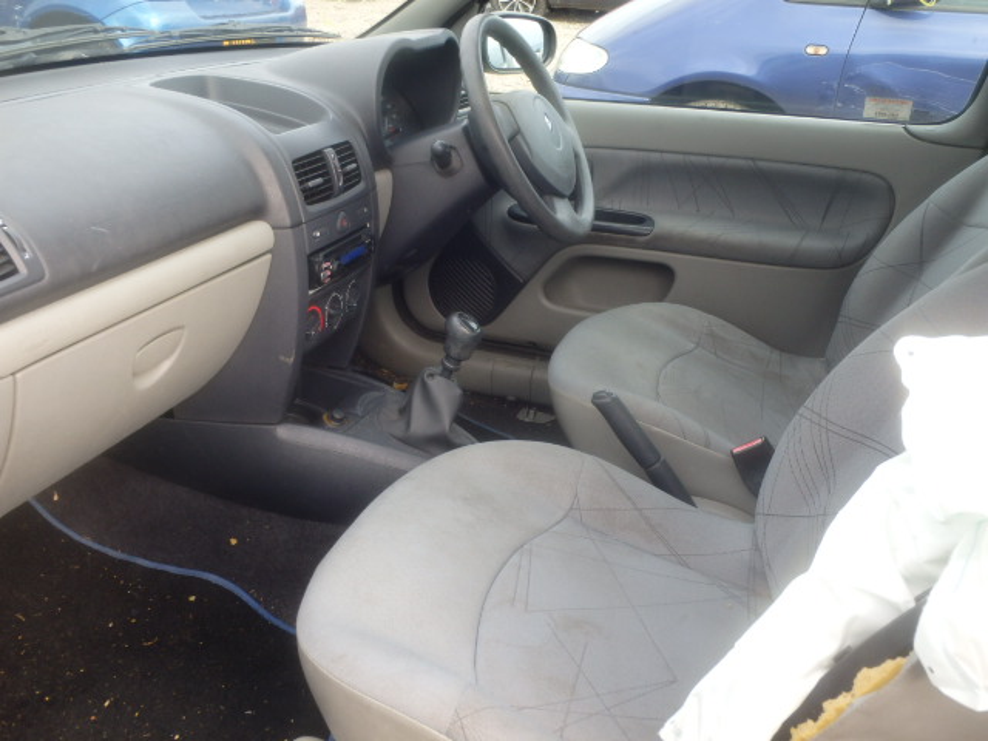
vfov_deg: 41.8
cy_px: 370
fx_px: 970
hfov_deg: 54.0
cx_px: 494
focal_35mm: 34
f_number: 4.4
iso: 160
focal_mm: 6.1
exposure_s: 1/80
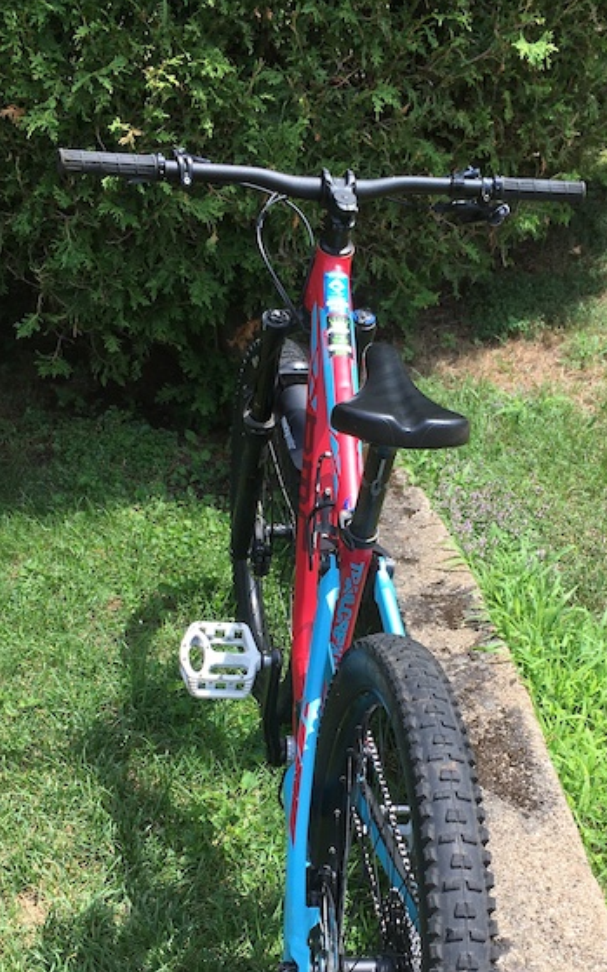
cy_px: 619
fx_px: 1166
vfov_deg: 44.8
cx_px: 372
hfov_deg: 29.1
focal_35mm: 44
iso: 25
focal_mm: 4.15
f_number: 2.2
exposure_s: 1/582
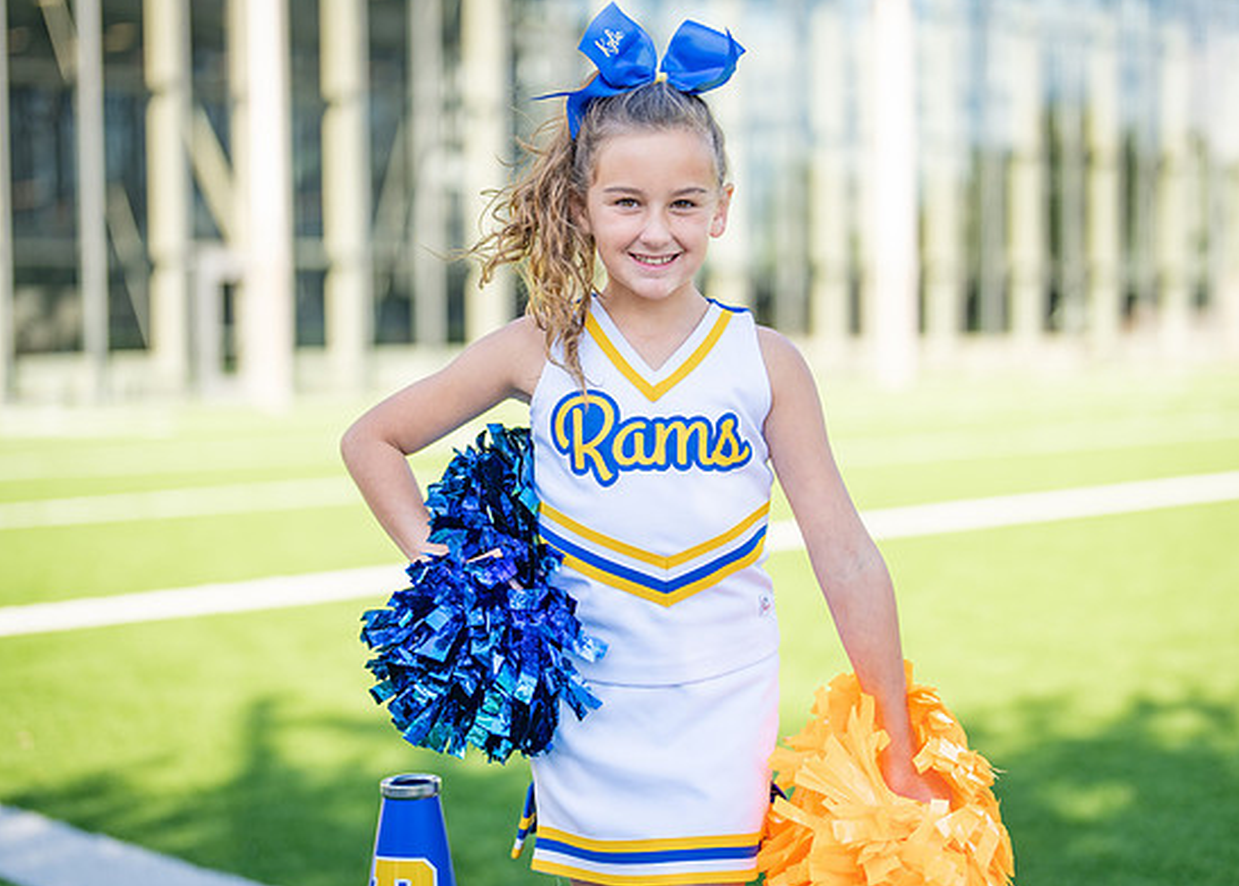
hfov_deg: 31.7
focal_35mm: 62
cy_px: 427
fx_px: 2182
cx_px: 657
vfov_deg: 22.9
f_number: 1.2
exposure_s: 1/2500
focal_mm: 50
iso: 100
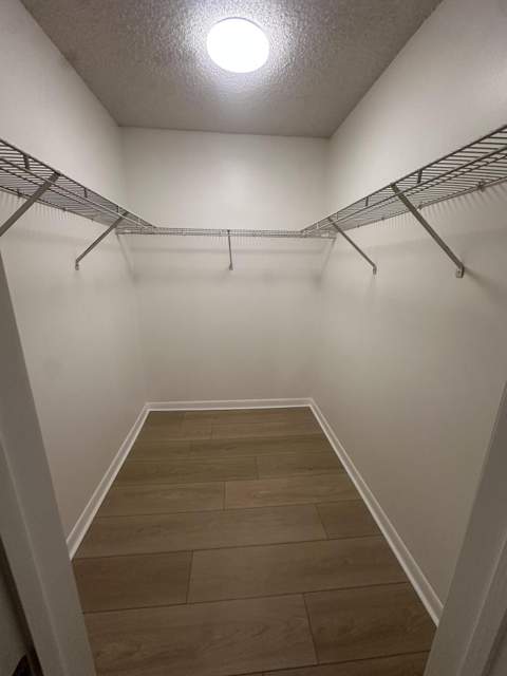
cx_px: 254
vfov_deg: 102.1
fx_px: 273
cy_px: 338
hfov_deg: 85.7
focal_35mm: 14
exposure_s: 1/120
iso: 200
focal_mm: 2.22
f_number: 2.2
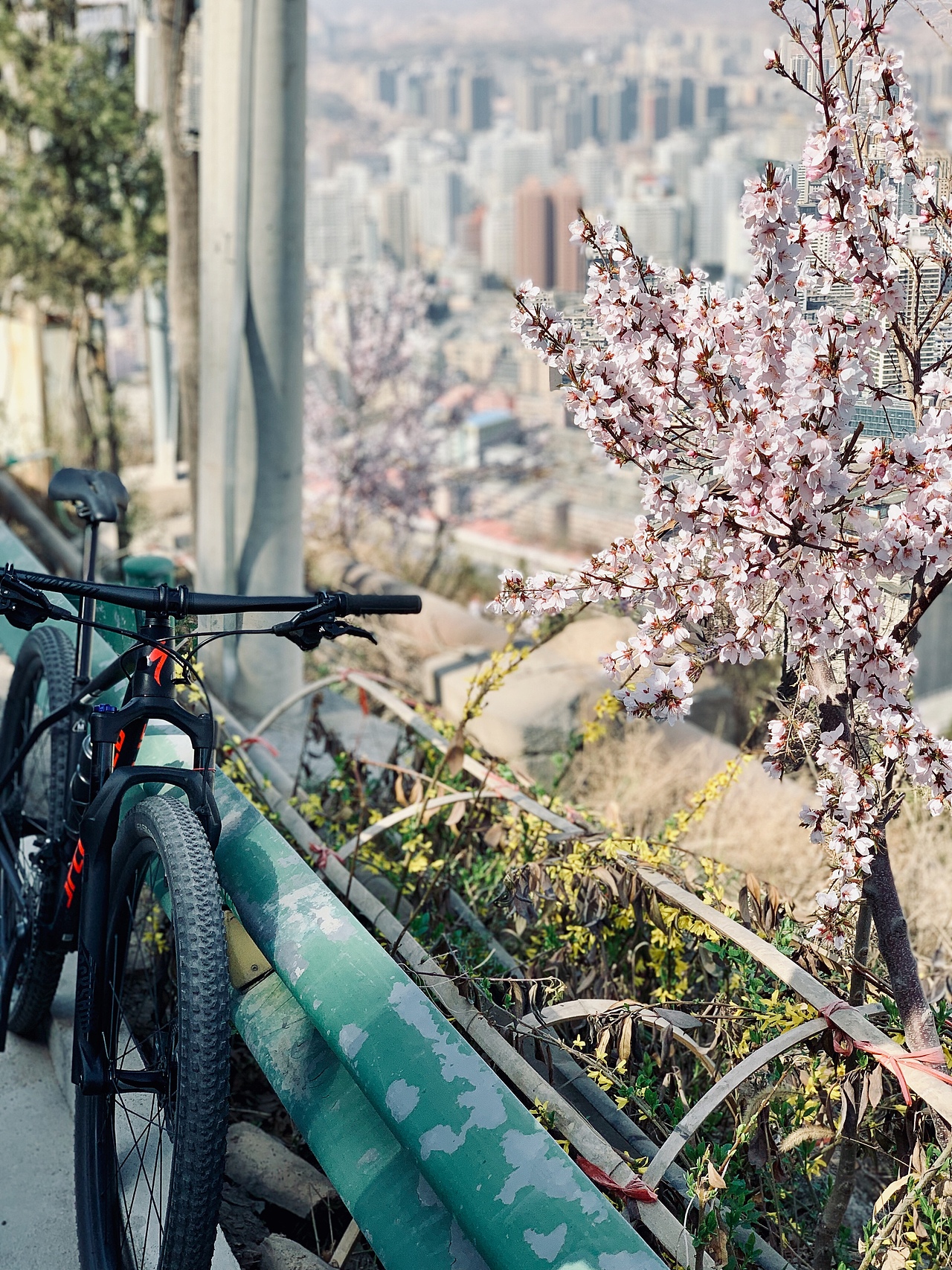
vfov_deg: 36.8
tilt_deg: -17.9
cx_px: 476
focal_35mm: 52
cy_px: 635
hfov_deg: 28.0
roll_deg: +1.2
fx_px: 1907
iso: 16
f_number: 2.4
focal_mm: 6
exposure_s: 1/826
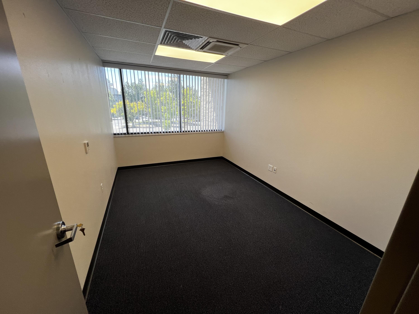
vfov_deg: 89.9
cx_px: 210
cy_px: 157
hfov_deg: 106.2
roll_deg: +0.2
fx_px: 157
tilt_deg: -15.5
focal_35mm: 13
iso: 64
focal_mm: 1.57
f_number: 1.8
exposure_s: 1/99
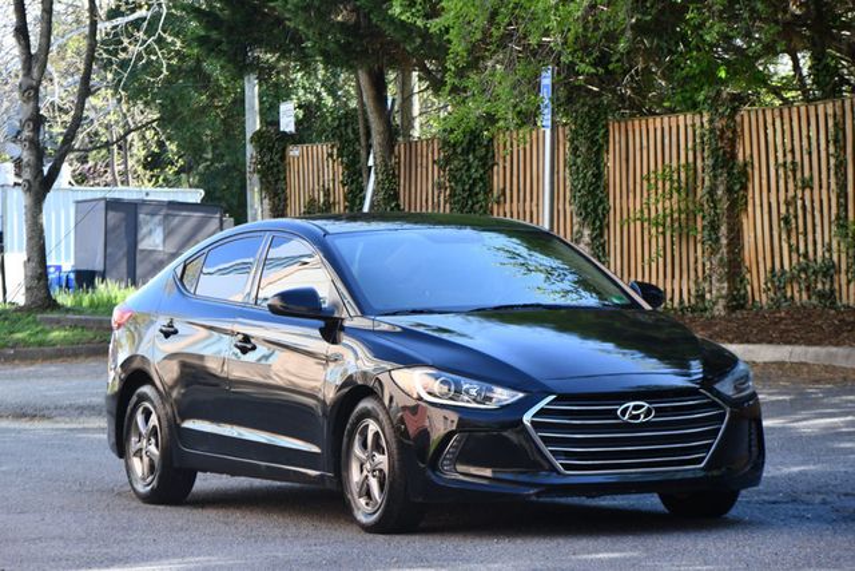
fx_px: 3563
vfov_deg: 9.2
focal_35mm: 150
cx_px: 428
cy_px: 286
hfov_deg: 13.7
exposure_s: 1/250
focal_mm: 100
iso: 320
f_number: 5.6
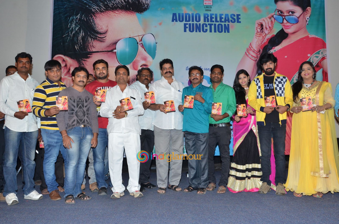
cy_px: 112
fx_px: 296
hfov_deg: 59.6
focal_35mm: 32
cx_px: 170
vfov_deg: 41.5
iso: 1000
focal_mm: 21
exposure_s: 1/125
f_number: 6.3
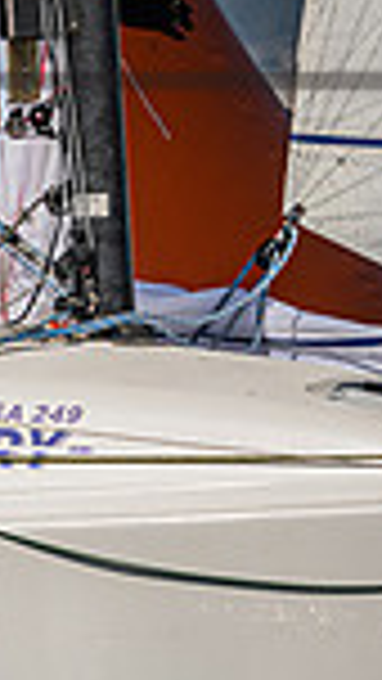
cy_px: 186
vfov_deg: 2.7
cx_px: -865
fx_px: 14344
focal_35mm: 797
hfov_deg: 1.5
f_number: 5
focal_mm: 190
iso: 400
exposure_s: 1/8000
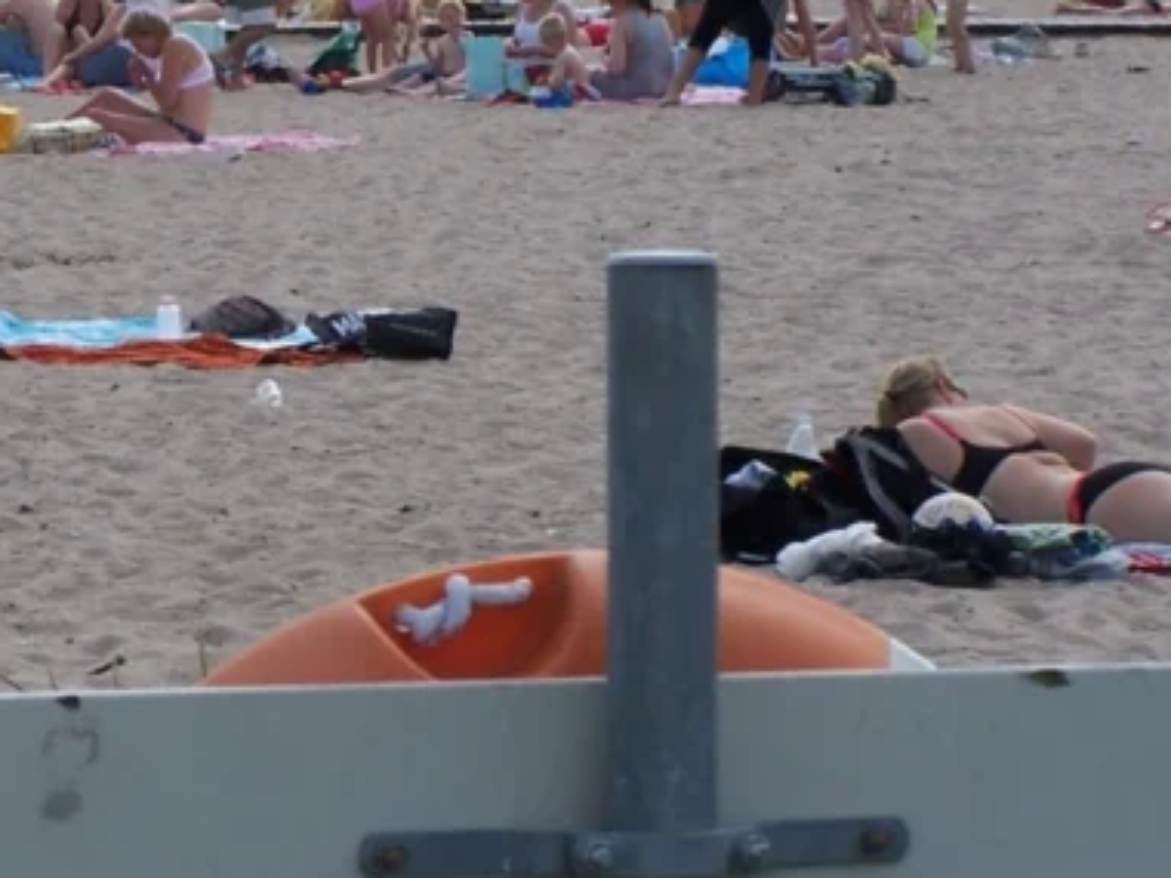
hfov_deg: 6.3
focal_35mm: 315
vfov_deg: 4.7
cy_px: -142
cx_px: -65
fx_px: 10656
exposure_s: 1/500
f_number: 4.5
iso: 80
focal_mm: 19.4
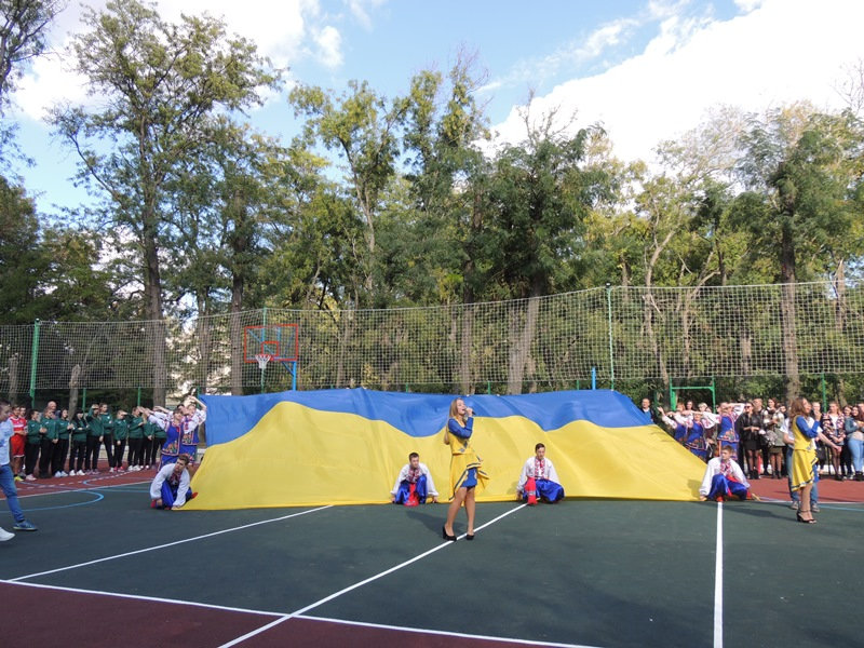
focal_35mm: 30
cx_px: 432
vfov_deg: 46.8
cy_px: 324
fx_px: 749
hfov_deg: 60.0
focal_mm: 5.3
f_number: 3.1
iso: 100
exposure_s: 1/500
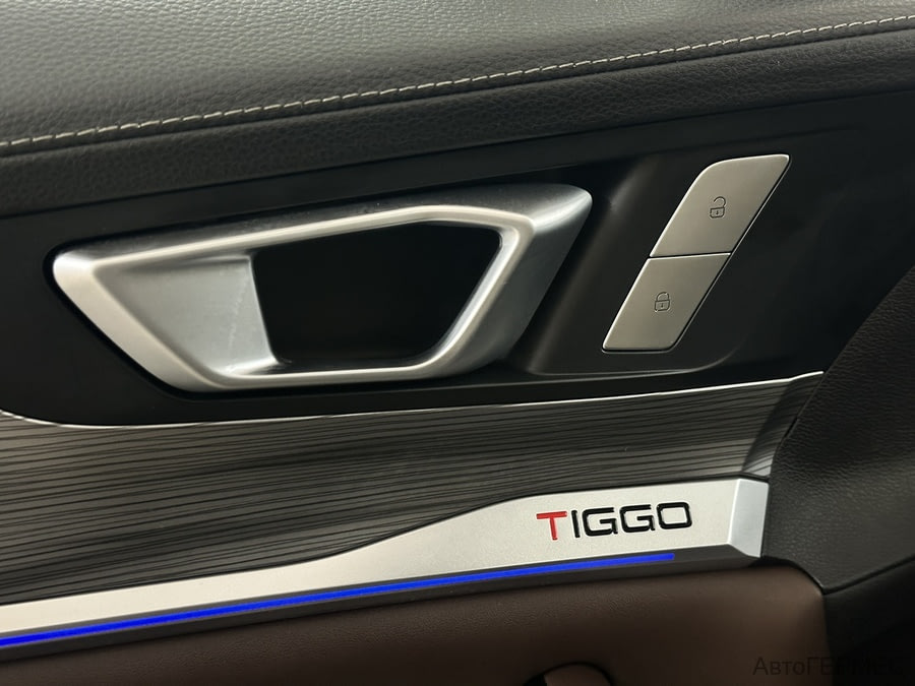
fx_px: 1269
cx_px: 458
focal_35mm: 48
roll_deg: +1.1
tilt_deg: -22.9
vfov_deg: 30.3
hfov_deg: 39.7
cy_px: 343
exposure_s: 1/33
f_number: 1.78
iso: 320
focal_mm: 6.86
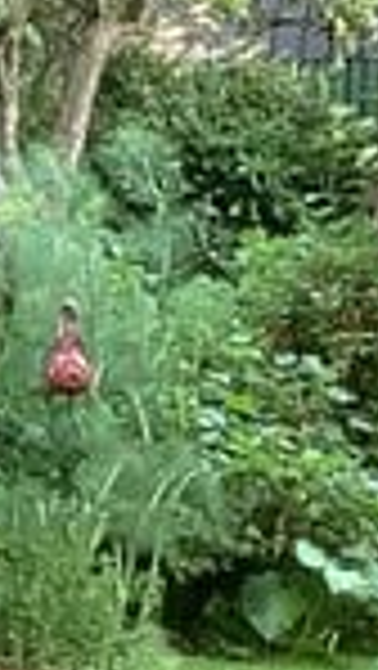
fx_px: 3771
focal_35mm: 212
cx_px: -196
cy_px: 661
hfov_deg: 5.7
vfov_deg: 10.1
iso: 100
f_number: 2.4
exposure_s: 1/50
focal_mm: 3.3
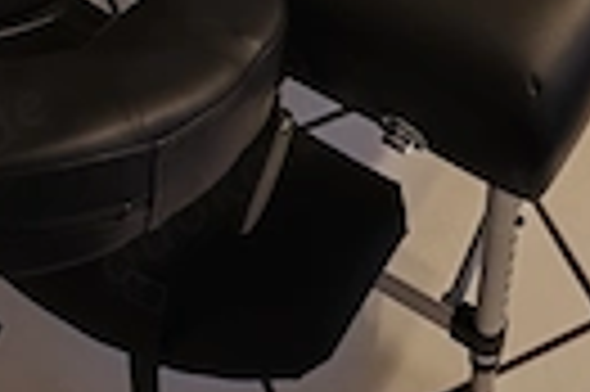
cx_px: 392
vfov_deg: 17.7
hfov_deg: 27.6
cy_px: -90
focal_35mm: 73
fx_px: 1195
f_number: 1.65
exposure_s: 1/25
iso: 3200
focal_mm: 6.14
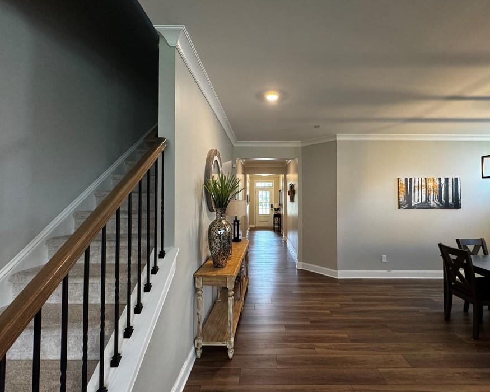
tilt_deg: +1.0
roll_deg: -0.4
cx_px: 264
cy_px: 192
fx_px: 232
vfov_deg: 80.4
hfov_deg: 92.9
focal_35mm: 16
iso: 200
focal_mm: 2.22
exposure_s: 1/60
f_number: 2.2
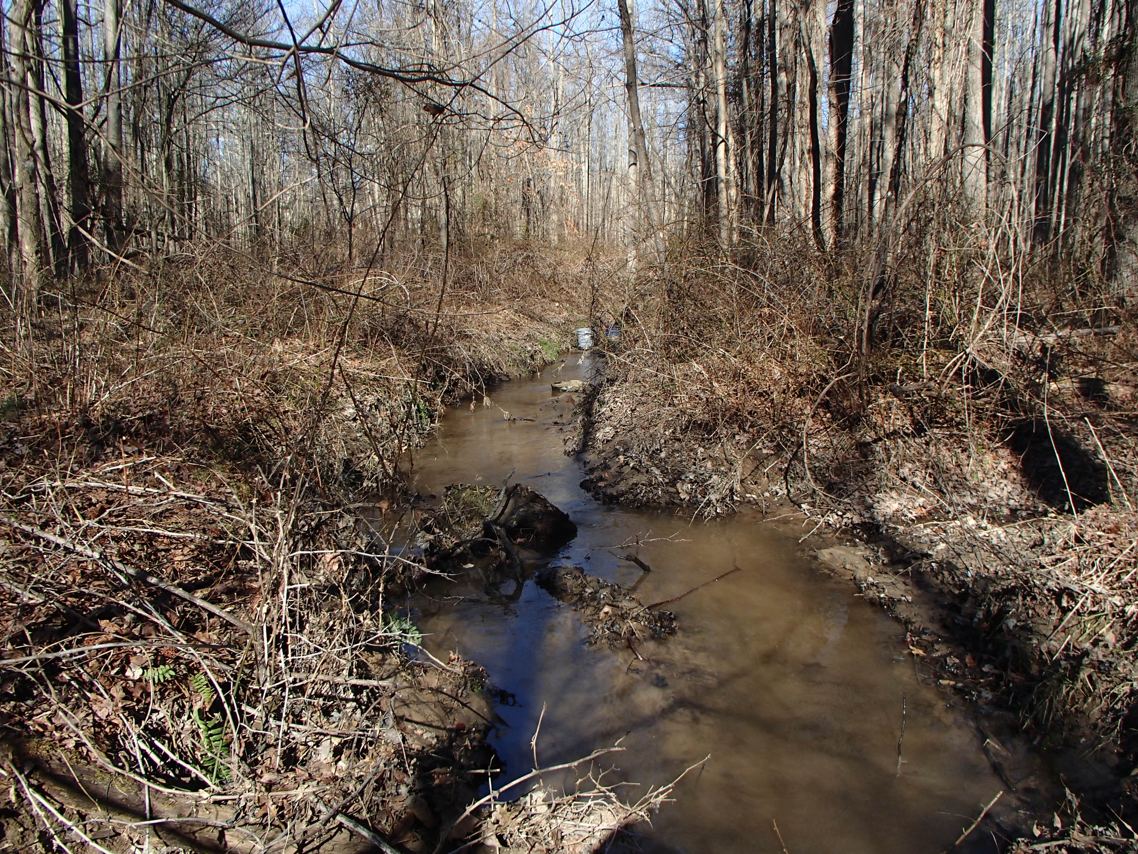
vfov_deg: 49.7
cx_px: 569
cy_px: 427
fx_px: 920
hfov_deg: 63.4
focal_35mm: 28
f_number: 3.9
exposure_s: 1/500
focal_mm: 5
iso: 100
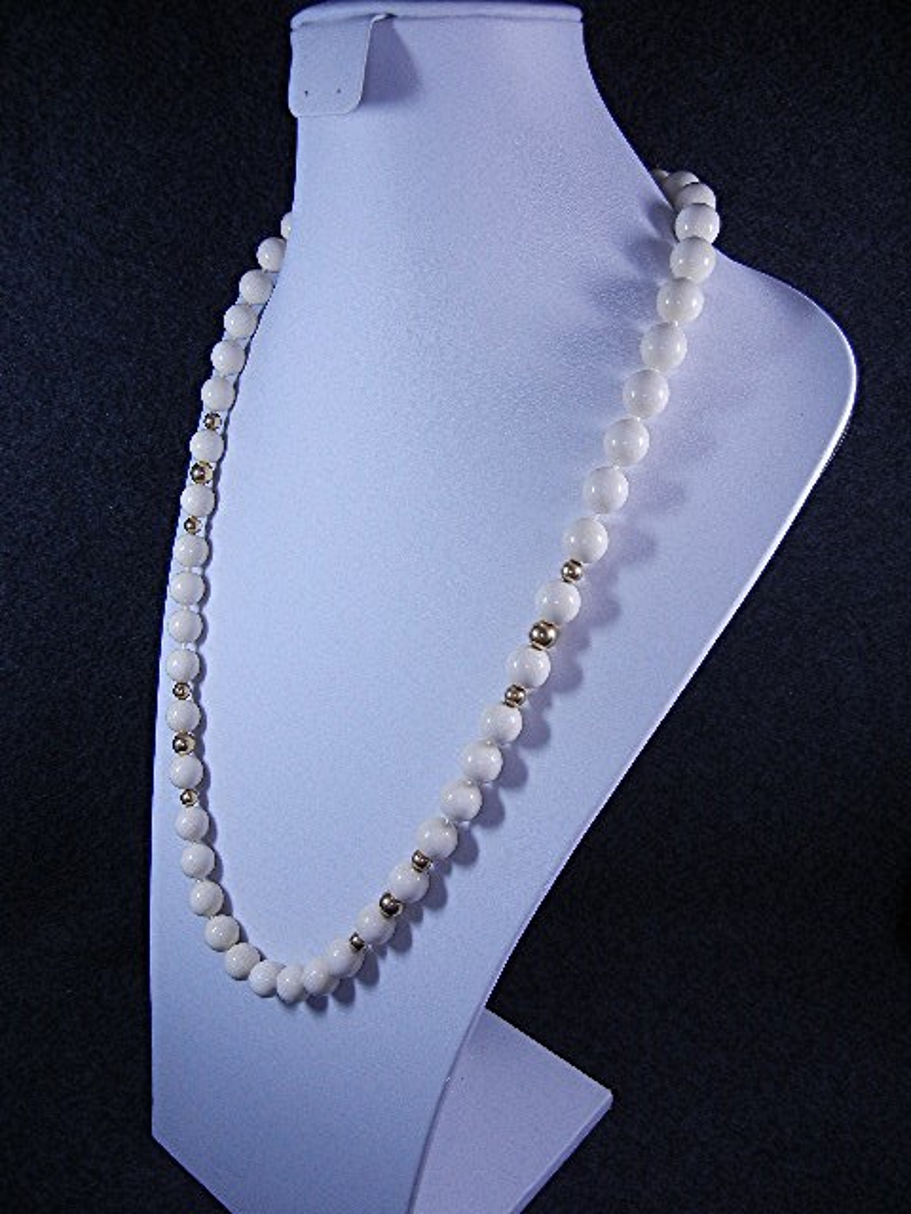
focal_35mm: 30
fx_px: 1053
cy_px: 607
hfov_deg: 46.8
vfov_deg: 60.0
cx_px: 456
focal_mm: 5.4
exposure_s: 1/76.5
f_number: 3.5
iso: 160
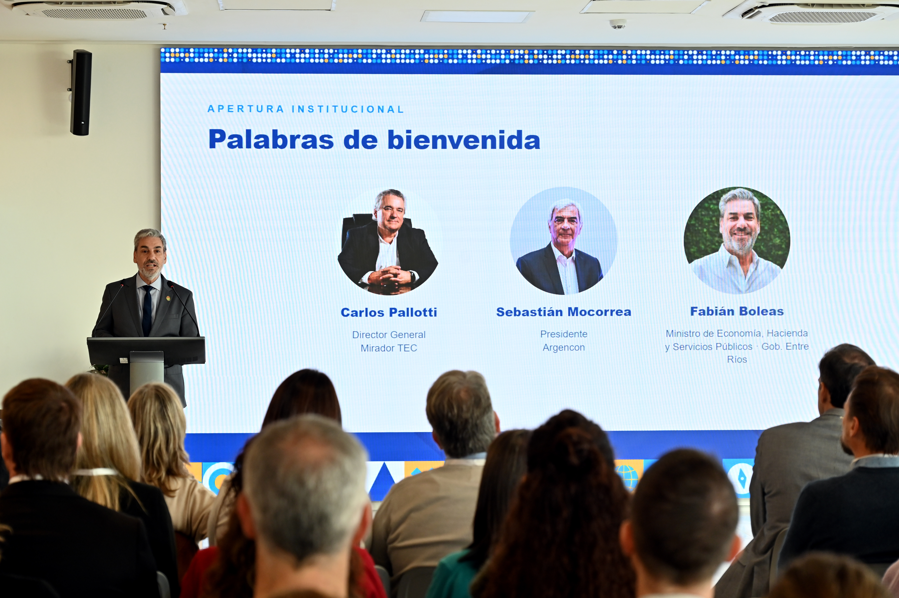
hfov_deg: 23.9
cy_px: 299
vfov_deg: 16.1
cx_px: 450
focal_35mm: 85
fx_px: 2121
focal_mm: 85
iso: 800
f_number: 5.6
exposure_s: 1/200
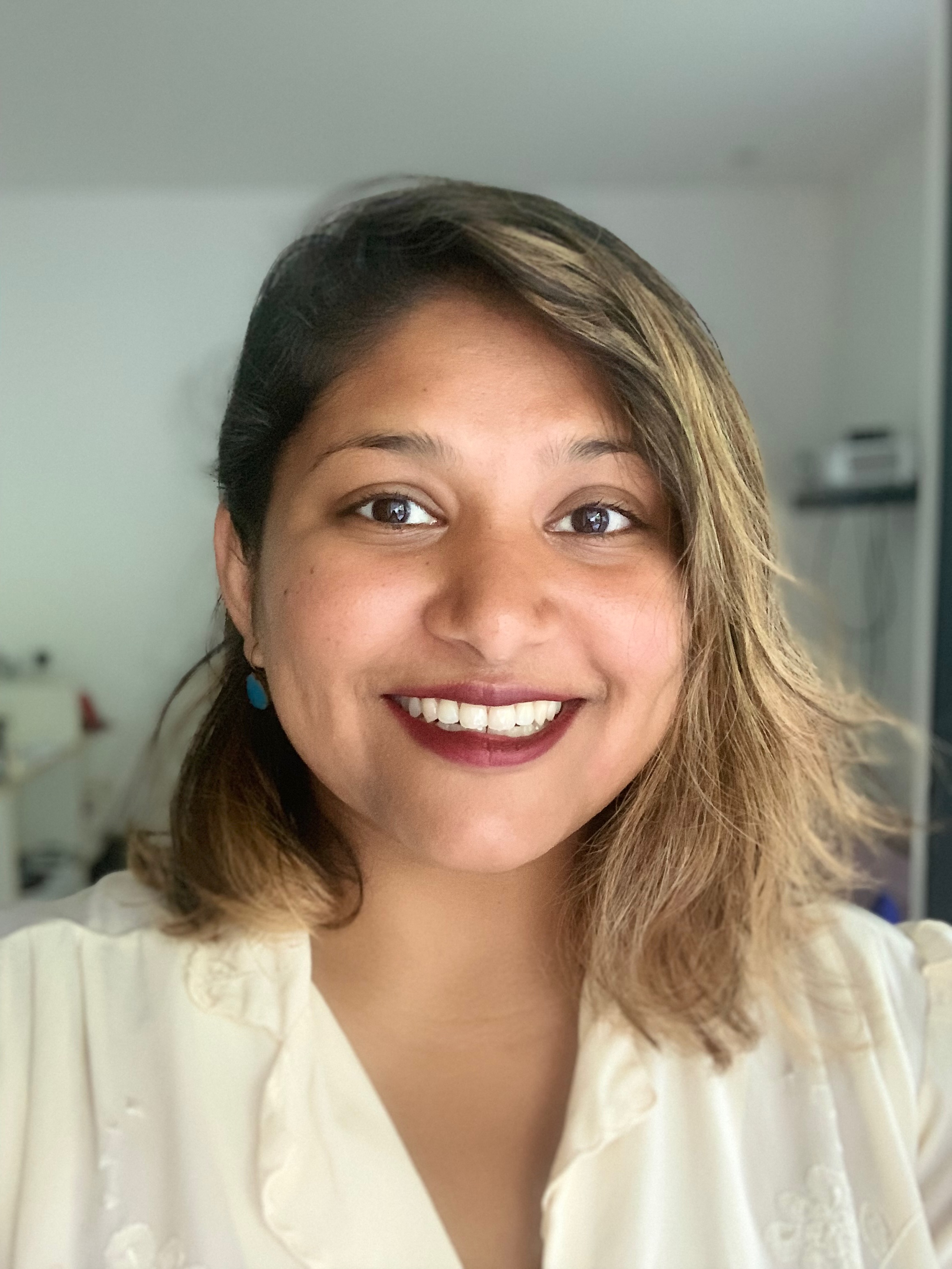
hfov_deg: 44.2
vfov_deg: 56.8
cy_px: 634
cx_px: 476
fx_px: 1173
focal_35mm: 32
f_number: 2.2
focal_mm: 2.87
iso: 320
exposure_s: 1/30
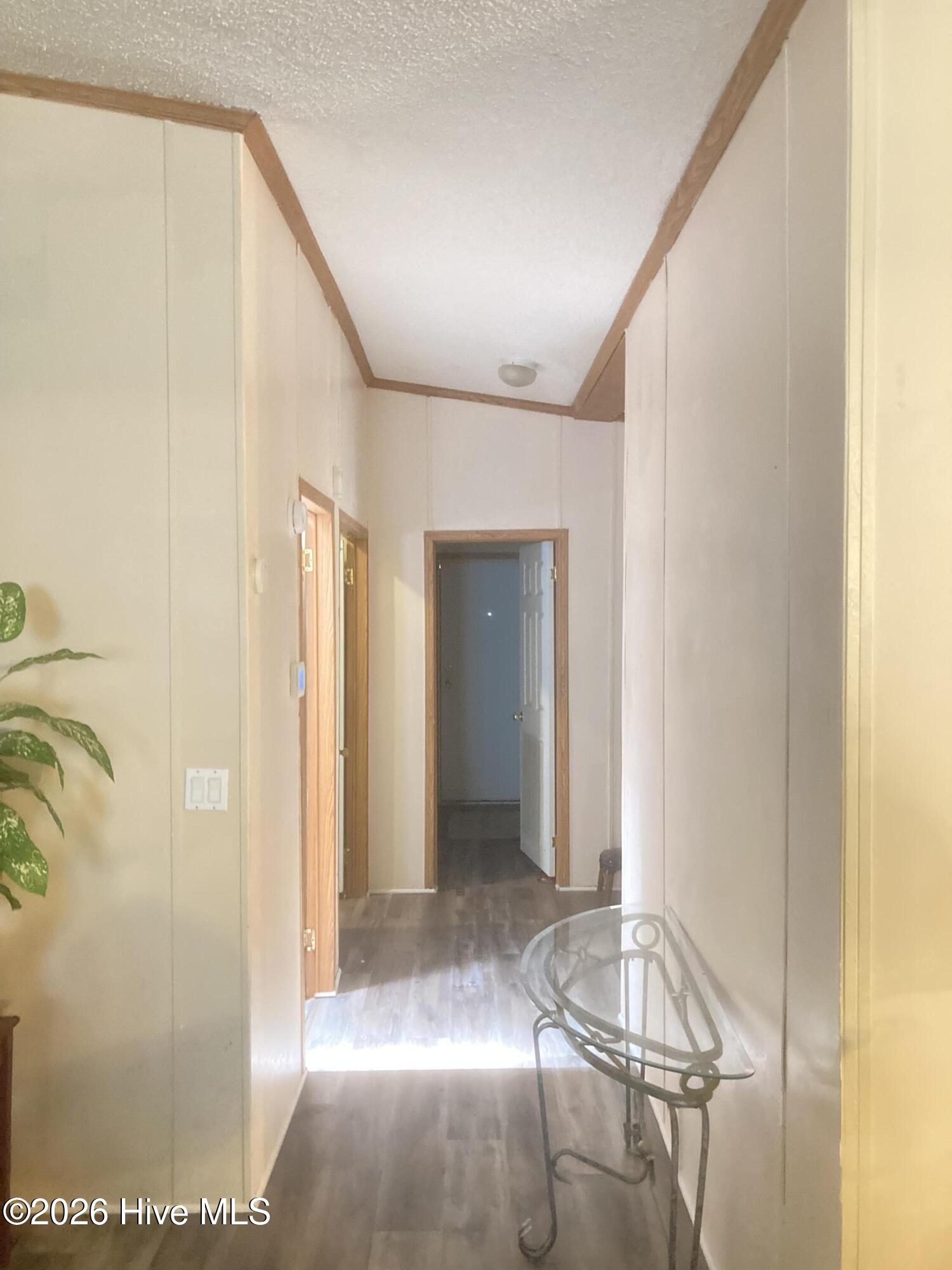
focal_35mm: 28
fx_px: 1027
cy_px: 635
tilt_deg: +0.6
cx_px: 476
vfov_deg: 63.4
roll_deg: -0.9
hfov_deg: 49.7
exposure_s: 1/24
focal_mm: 3.99
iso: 640
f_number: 1.8
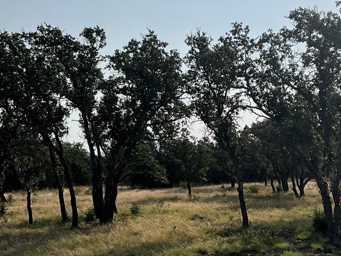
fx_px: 542
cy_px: 130
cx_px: 221
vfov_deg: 26.6
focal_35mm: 55
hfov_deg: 34.7
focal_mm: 3
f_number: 1.8
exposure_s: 1/5814
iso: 25
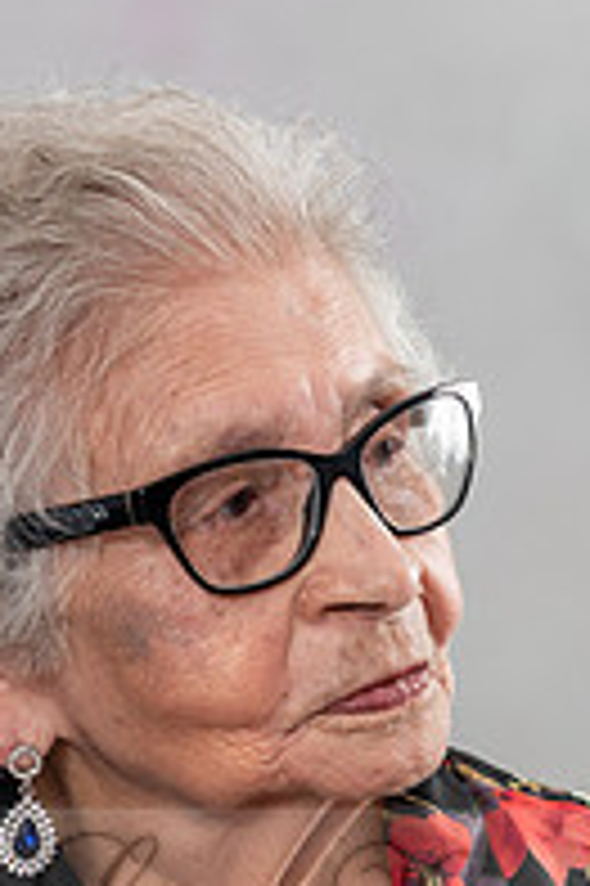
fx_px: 5294
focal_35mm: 215
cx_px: 609
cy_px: 933
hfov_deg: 6.4
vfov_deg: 9.5
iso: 200
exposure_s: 1/125
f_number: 5.6
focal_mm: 60
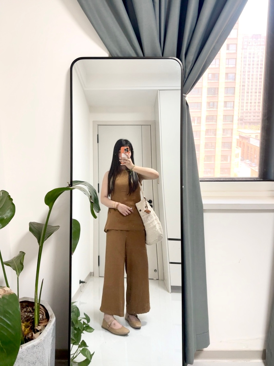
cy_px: 183
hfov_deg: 56.8
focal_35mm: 24
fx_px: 253
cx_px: 137
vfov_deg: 71.6
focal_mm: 6.86
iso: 160
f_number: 1.78
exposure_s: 1/100
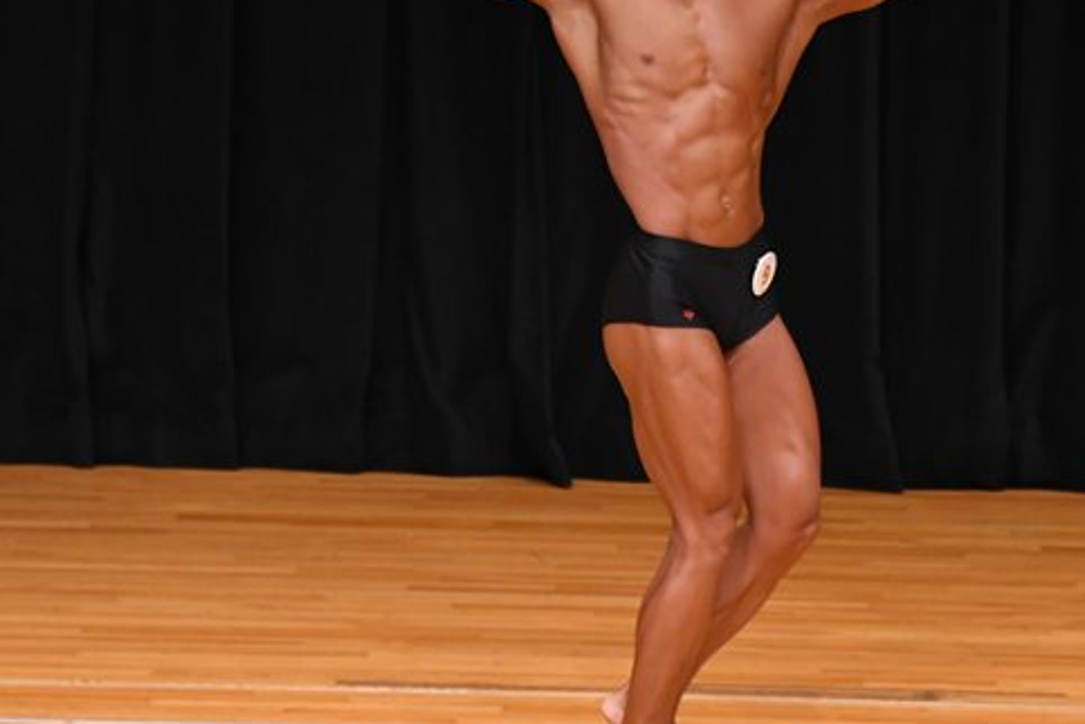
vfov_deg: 3.0
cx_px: 691
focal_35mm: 457
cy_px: 281
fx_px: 13772
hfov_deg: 4.5
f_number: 5.6
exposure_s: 1/400
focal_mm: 190
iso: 3200
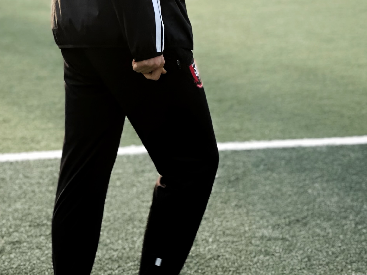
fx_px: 1739
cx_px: 132
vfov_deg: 8.9
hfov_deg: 12.0
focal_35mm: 164
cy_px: -86
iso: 32
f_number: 2.8
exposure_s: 1/201
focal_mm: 9
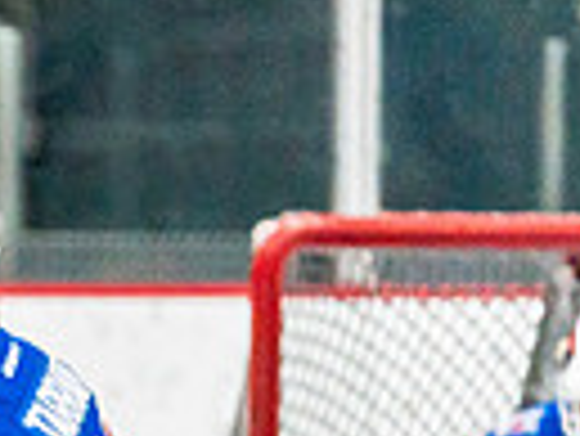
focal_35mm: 1005
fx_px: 16855
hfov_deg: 2.0
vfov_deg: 1.5
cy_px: 766
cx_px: -713
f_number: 2.8
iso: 3200
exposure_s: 1/1250
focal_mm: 195
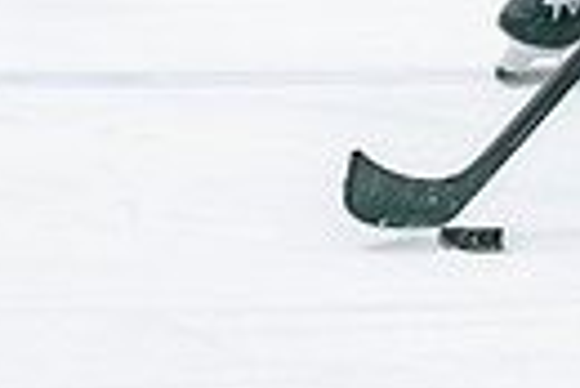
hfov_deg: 1.9
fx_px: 17242
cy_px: -335
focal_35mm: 1069
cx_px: 743
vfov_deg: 1.3
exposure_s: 1/640
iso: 1600
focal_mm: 115
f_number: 2.8
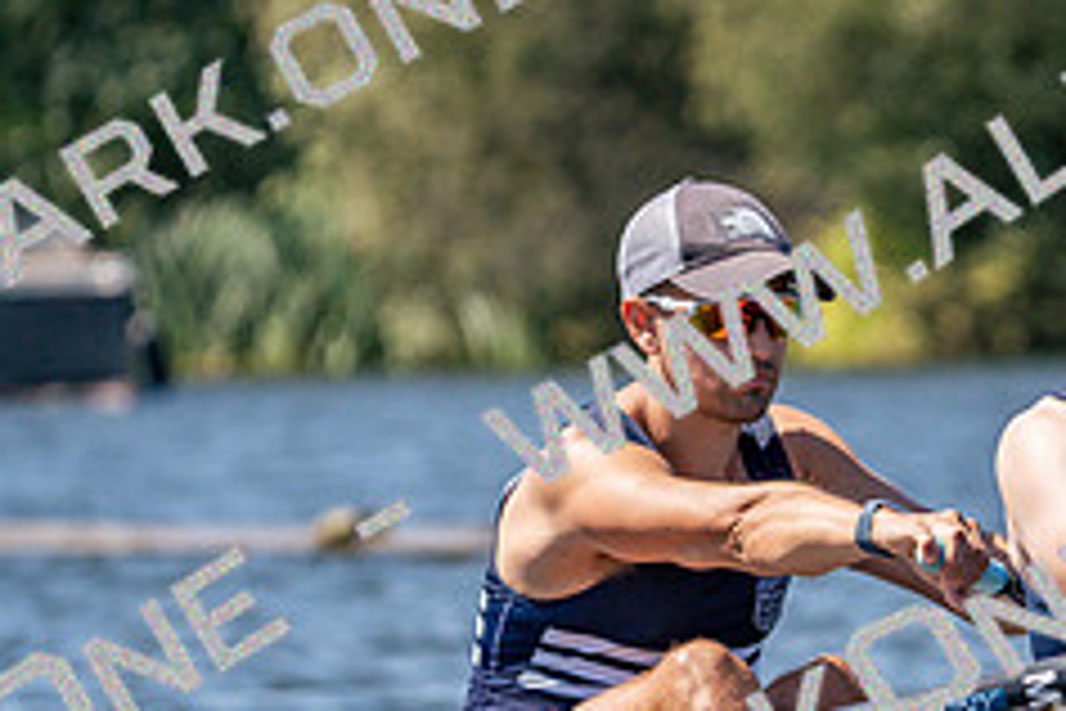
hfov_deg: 3.4
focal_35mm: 612
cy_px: 497
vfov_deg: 2.2
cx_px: 1039
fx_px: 18121
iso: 320
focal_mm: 250
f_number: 5.6
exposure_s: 1/2000
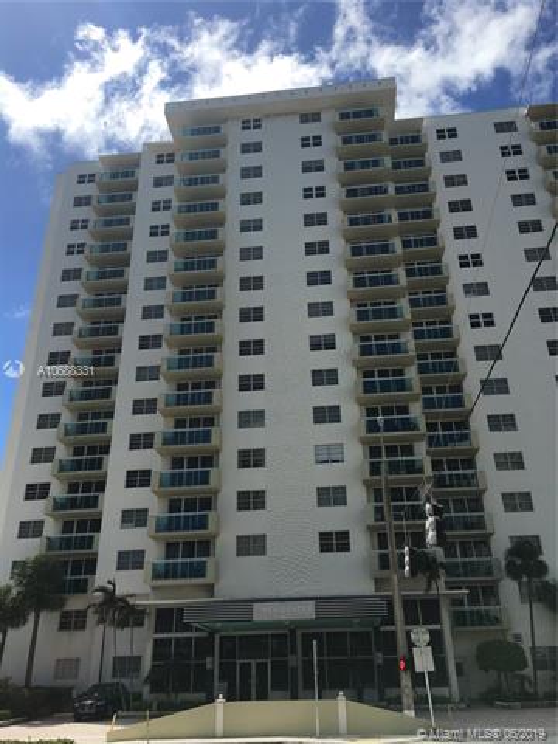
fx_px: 623
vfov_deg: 61.7
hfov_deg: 48.2
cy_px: 372
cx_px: 279
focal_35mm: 29
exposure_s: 1/2404
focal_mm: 4.15
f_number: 2.2
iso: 25
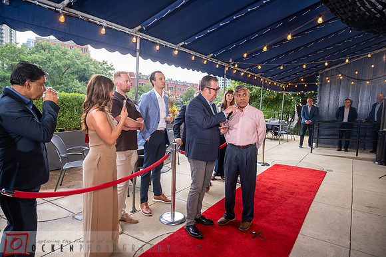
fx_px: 257
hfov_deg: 73.8
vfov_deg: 53.1
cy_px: 128
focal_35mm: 24
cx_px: 193
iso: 800
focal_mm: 24
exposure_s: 1/125
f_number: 4
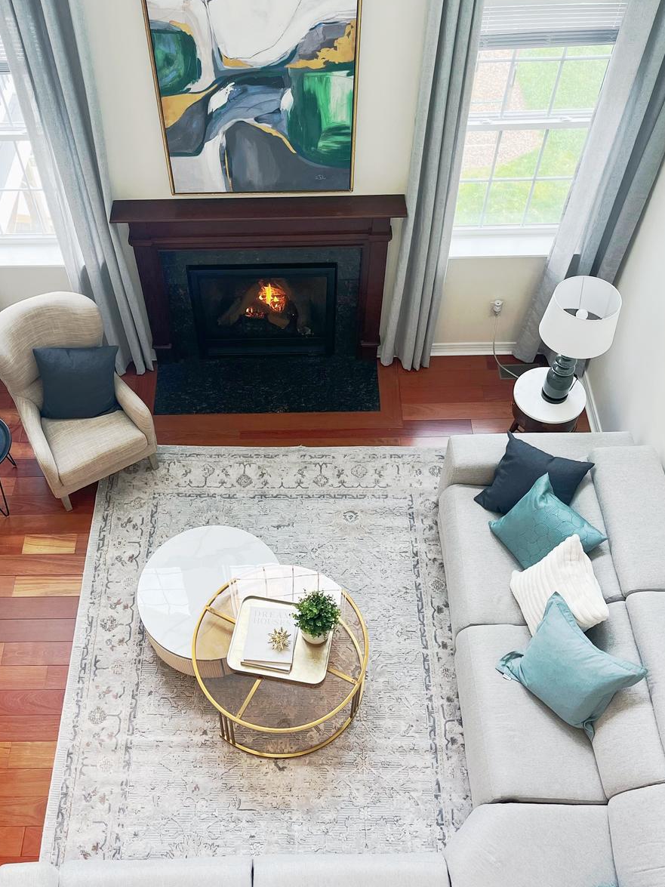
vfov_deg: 54.0
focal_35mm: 34
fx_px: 871
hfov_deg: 41.7
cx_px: 278
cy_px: 452
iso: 80
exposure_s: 1/120
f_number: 1.6
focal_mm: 5.1
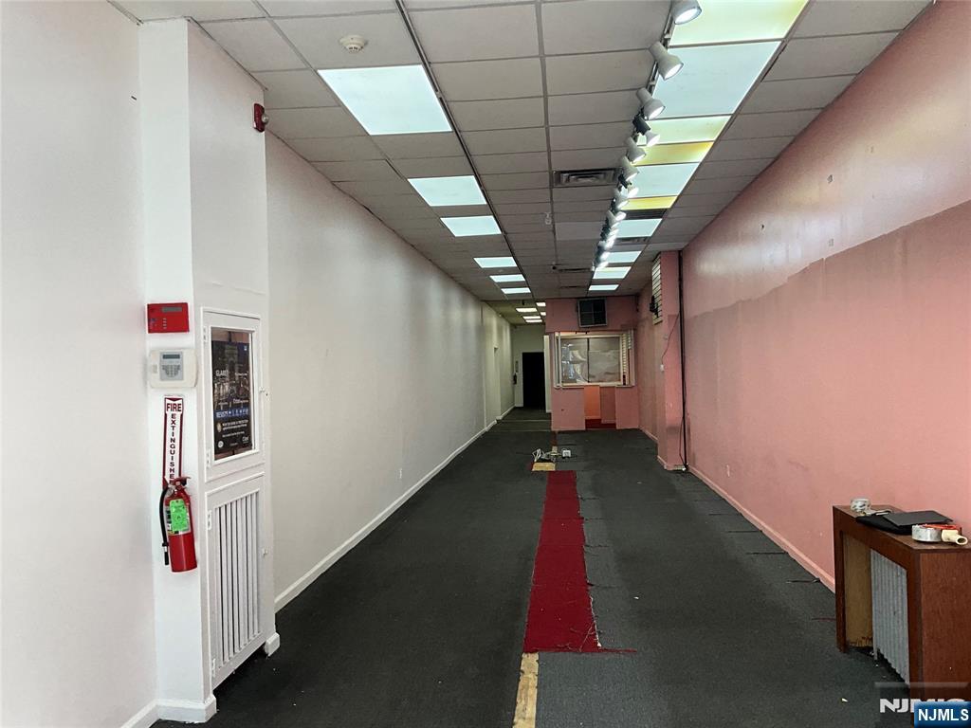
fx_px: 813
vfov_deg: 48.2
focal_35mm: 29
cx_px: 486
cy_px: 364
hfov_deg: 61.7
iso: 32
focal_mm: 3
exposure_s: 1/120
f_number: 1.8
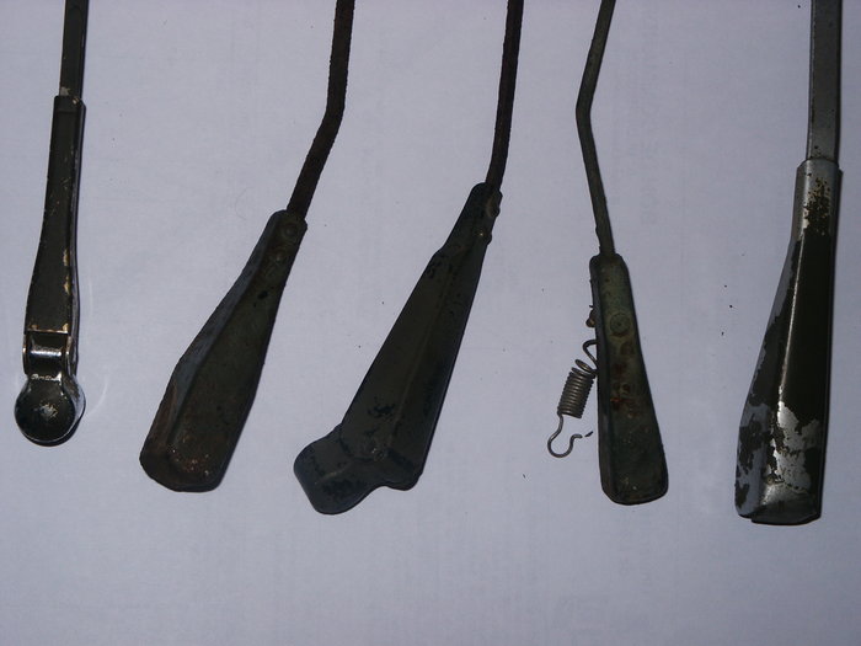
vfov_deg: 18.9
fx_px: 1940
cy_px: 323
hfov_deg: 25.0
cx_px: 430
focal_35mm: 78
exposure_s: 1/60
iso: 64
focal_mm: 15.51
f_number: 8
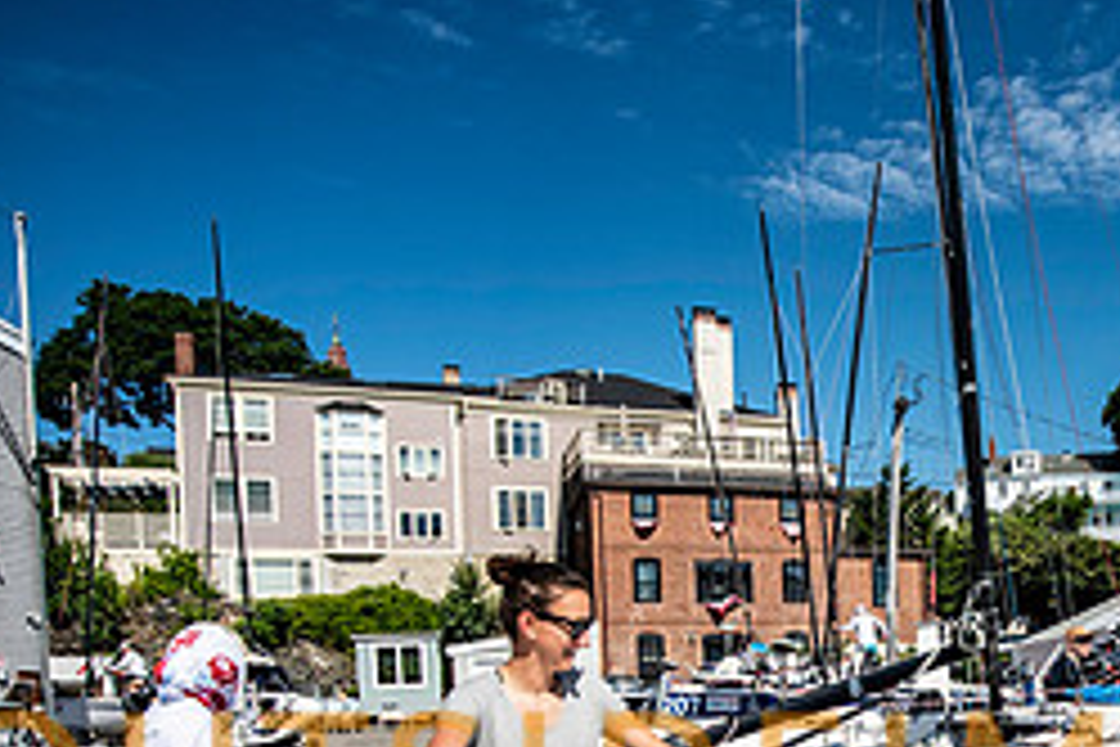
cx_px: 913
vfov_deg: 34.5
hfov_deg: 50.7
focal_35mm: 35
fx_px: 1089
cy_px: 745
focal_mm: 15
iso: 400
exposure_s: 1/4000
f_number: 6.3
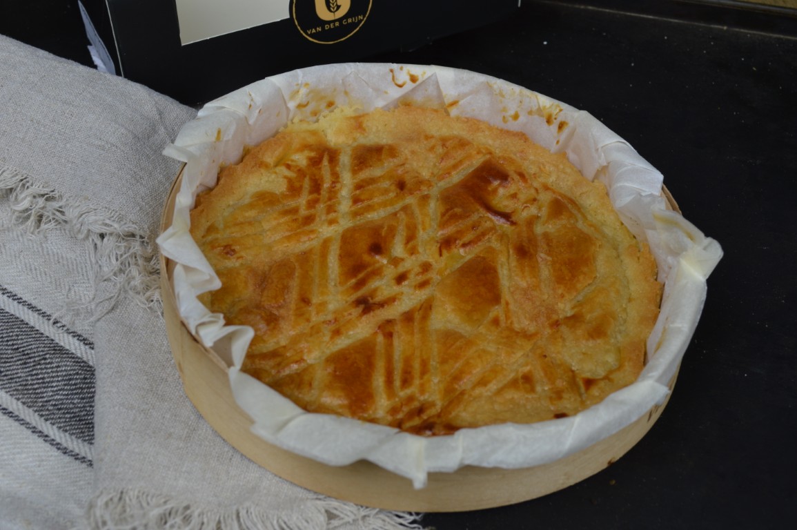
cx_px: 398
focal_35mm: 48
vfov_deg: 28.0
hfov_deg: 41.1
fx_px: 1062
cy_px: 265
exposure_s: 1/8
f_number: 8
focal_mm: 32
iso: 100
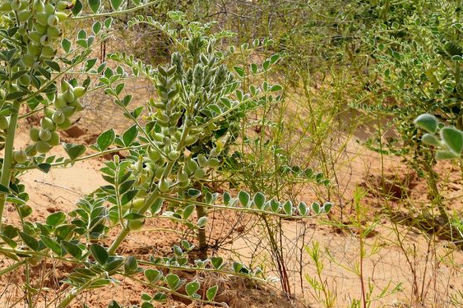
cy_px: 79
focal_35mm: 93
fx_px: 1199
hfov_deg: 21.0
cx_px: -13
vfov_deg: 14.6
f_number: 10
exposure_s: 1/160
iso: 100
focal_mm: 25
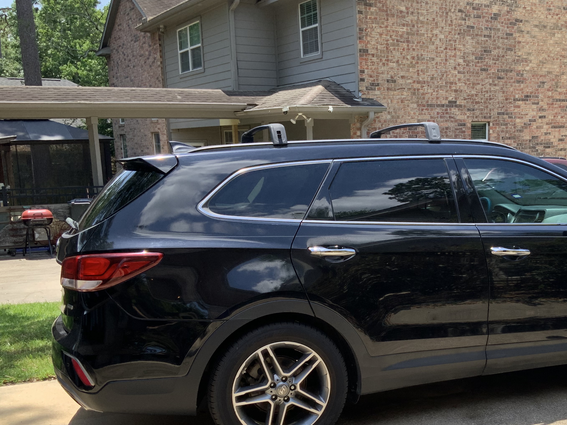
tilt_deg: -9.9
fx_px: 704
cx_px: 394
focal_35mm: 43
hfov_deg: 43.0
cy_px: 264
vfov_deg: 33.4
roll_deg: +2.0
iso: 16
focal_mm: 3
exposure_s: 1/728
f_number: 1.8
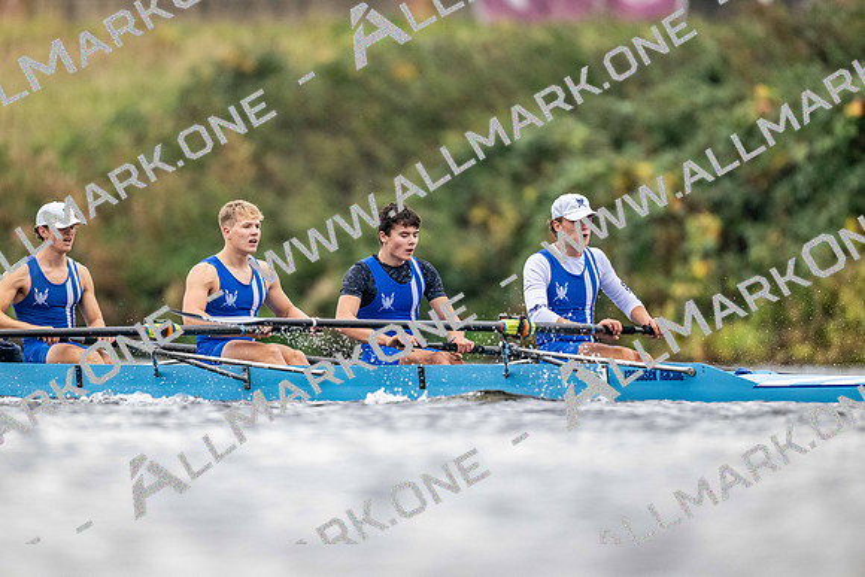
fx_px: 14419
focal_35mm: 600
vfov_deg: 2.3
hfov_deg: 3.4
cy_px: 288
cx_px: 432
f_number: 4
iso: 4000
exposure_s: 1/2500
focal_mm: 600
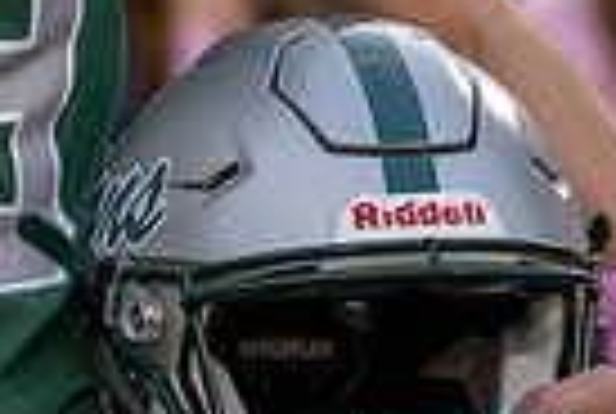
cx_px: -148
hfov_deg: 3.0
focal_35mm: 693
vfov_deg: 2.0
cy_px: -351
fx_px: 11884
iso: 160
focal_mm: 150
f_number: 2.8
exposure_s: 1/320
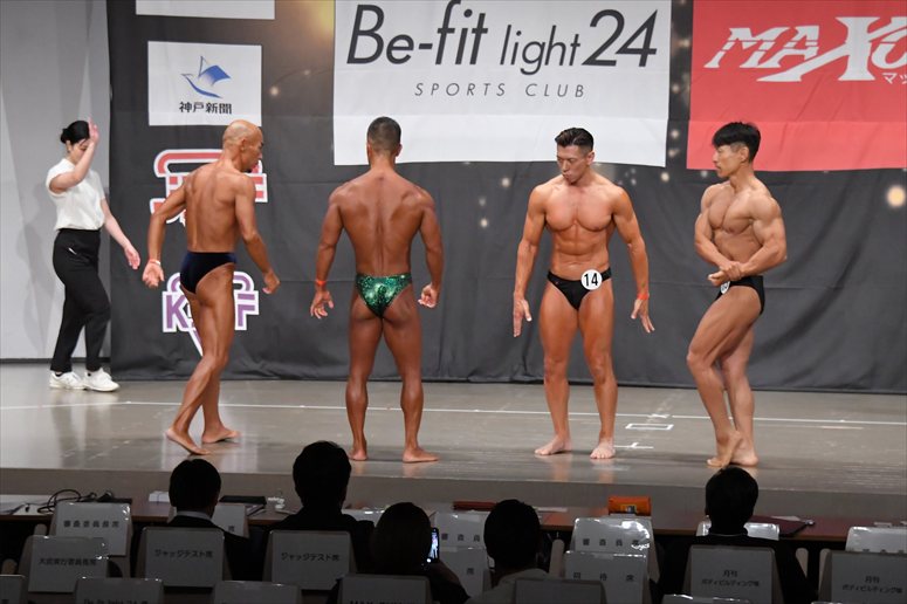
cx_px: 454
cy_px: 302
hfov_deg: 15.2
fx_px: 3400
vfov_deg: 10.2
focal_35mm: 135
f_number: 5.6
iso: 6400
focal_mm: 90
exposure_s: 1/400
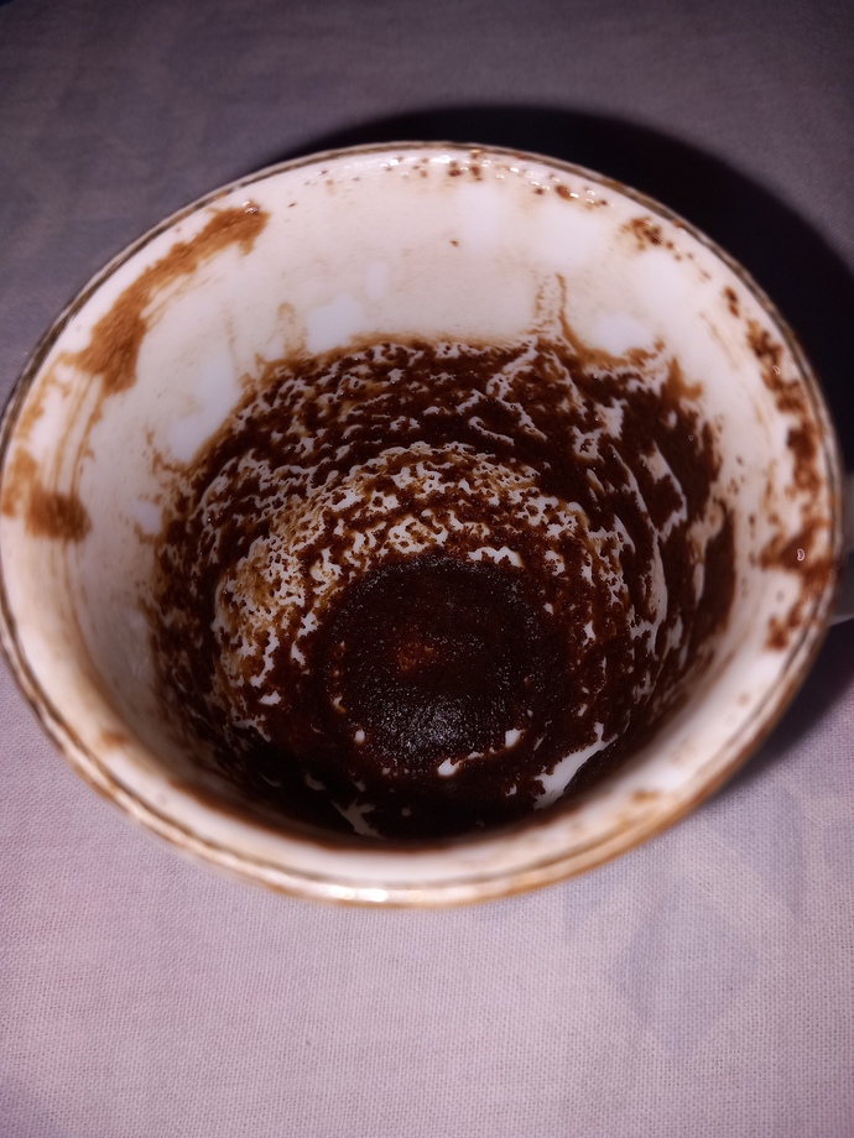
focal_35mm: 27
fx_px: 888
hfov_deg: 51.4
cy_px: 569
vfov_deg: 65.3
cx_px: 427
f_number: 1.8
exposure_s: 1/122
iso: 20
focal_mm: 4
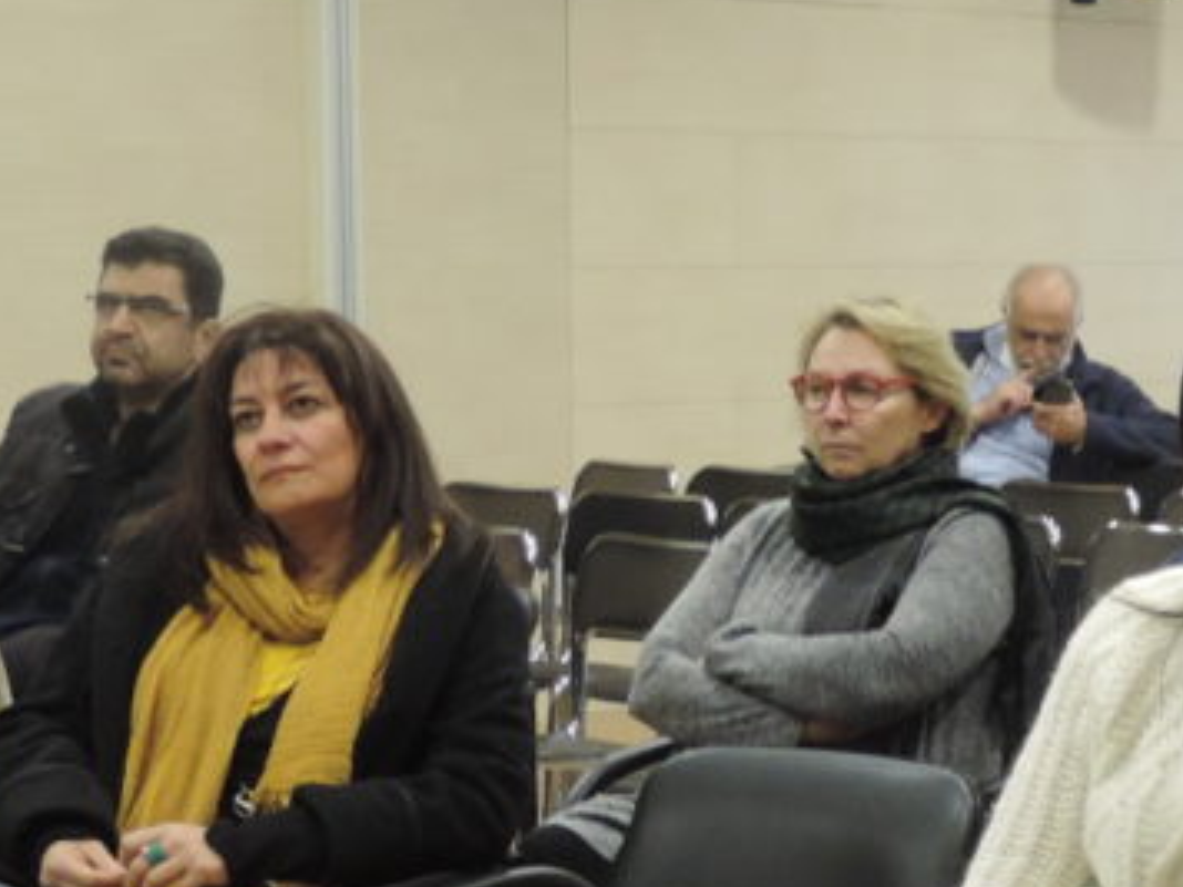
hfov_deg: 16.9
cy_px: 668
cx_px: 1087
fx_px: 3930
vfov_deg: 12.8
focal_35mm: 115
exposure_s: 1/15
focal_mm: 7.1
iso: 400
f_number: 3.3
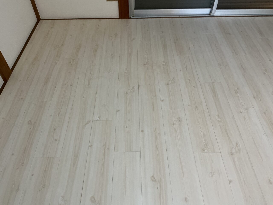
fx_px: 229
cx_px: 136
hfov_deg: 61.7
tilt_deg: -48.0
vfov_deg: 48.2
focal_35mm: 29
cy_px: 102
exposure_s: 1/50
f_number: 1.8
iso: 250
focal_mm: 3
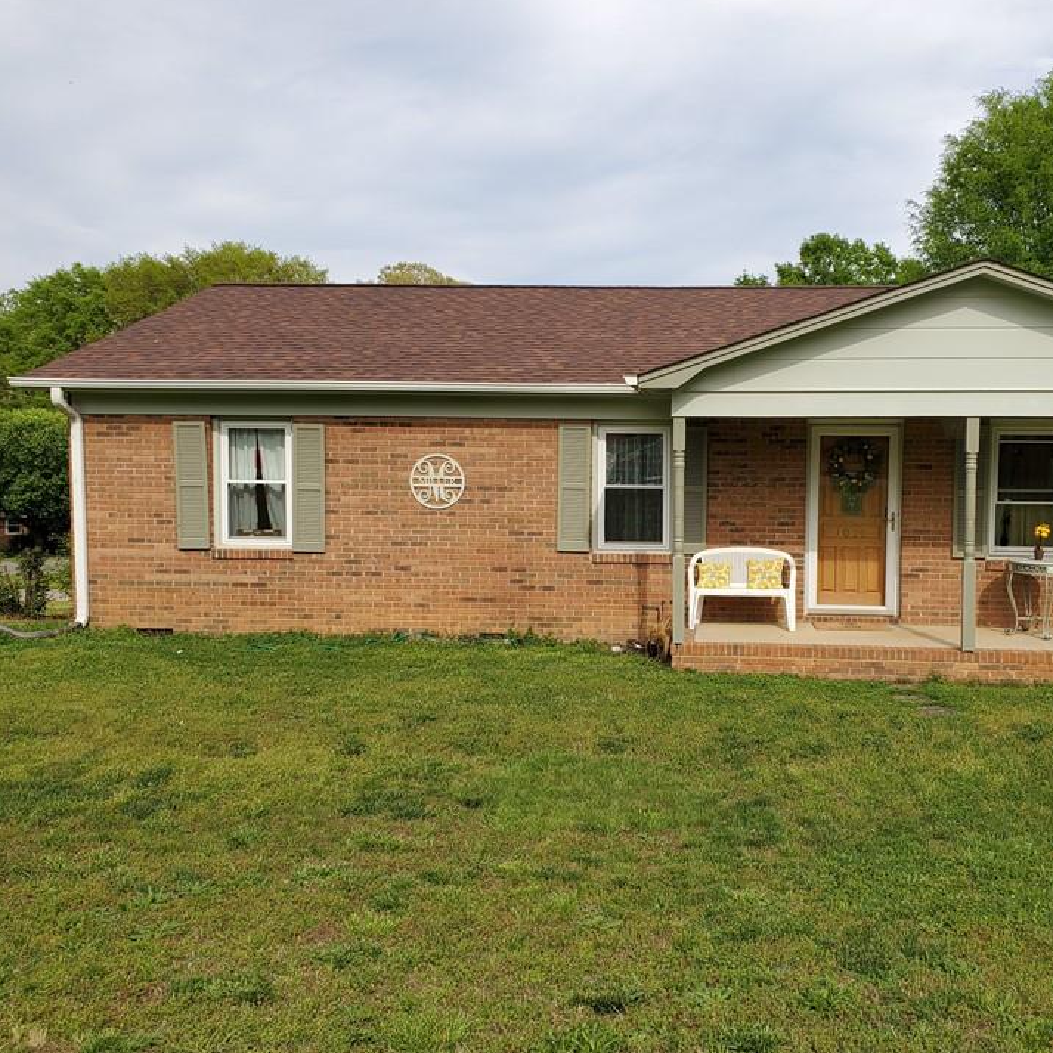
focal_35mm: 33
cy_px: 510
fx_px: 1136
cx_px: 648
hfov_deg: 49.3
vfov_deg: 49.7
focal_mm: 4.3
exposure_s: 1/1114
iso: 50
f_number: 2.4
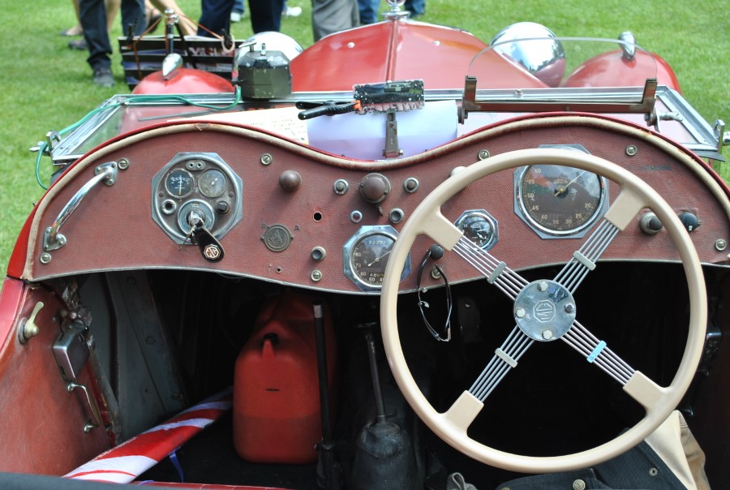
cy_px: 245
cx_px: 365
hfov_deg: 36.8
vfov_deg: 25.2
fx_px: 1097
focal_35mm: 54
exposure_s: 1/160
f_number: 6.3
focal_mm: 36
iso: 100
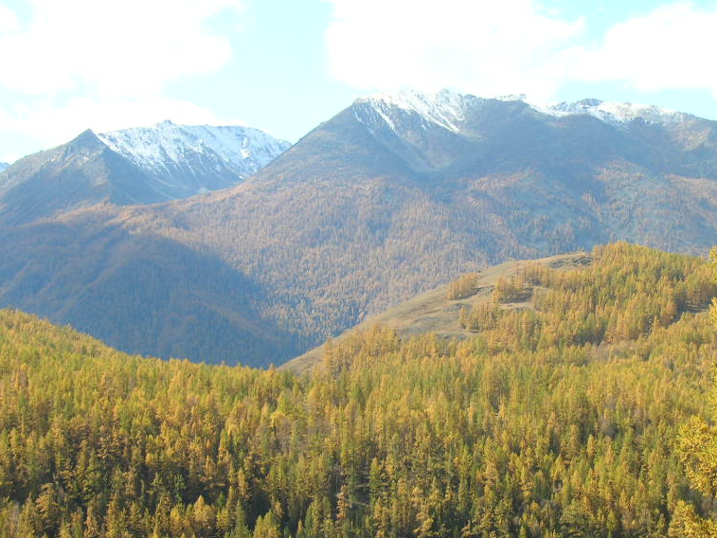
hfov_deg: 26.5
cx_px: 473
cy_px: 350
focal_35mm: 73
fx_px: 1512
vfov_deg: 20.1
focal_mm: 9
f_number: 5.7
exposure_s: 1/108
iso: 50
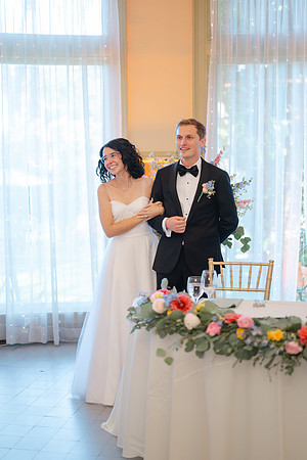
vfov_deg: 39.6
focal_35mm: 50
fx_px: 640
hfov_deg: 27.0
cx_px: 154
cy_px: 230
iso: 320
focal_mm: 50
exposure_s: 1/100
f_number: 1.8
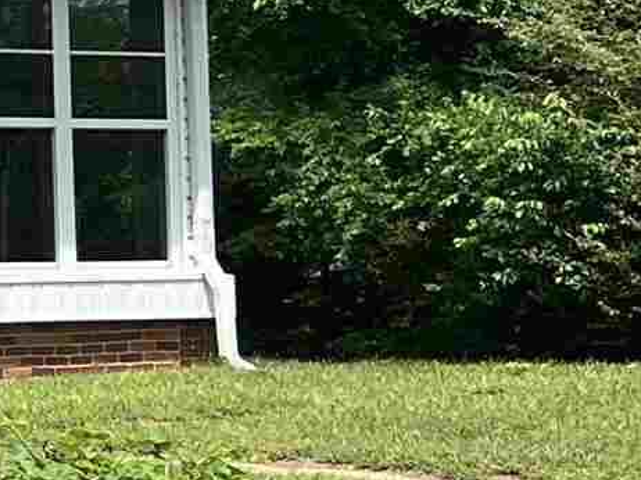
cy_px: 151
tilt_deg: +2.3
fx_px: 3202
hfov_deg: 9.6
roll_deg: +0.9
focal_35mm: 173
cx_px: -1078
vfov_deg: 8.6
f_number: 1.5
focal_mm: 5.7
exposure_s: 1/3571
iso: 50
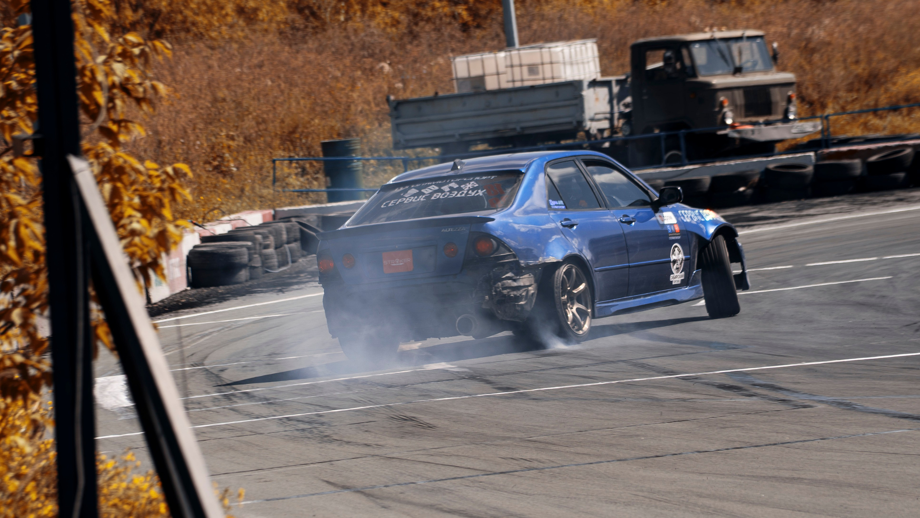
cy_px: 297
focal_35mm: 288
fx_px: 7020
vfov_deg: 4.2
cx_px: 461
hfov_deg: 7.5
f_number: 11
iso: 100
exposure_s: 1/125
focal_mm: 180
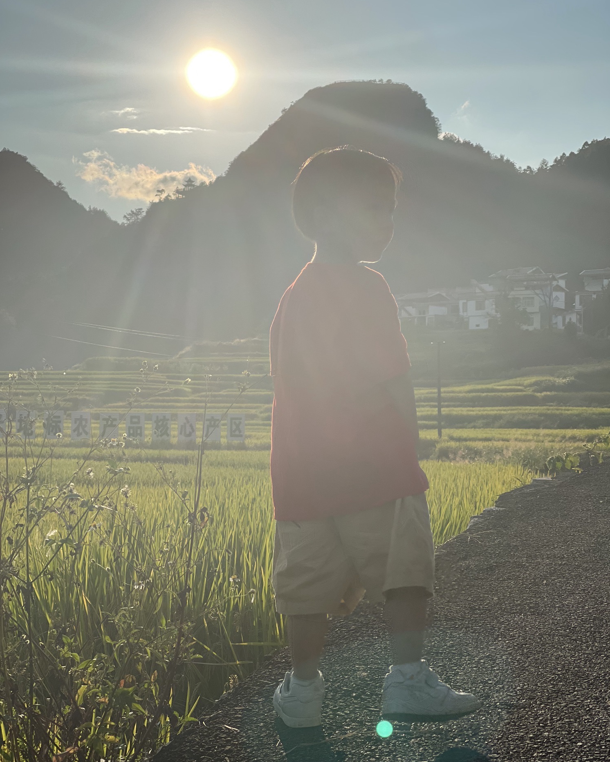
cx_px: 306
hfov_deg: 22.8
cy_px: 400
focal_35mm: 67
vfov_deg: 28.3
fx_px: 1512
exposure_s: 1/5236
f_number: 2.2
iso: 32
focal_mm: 7.5
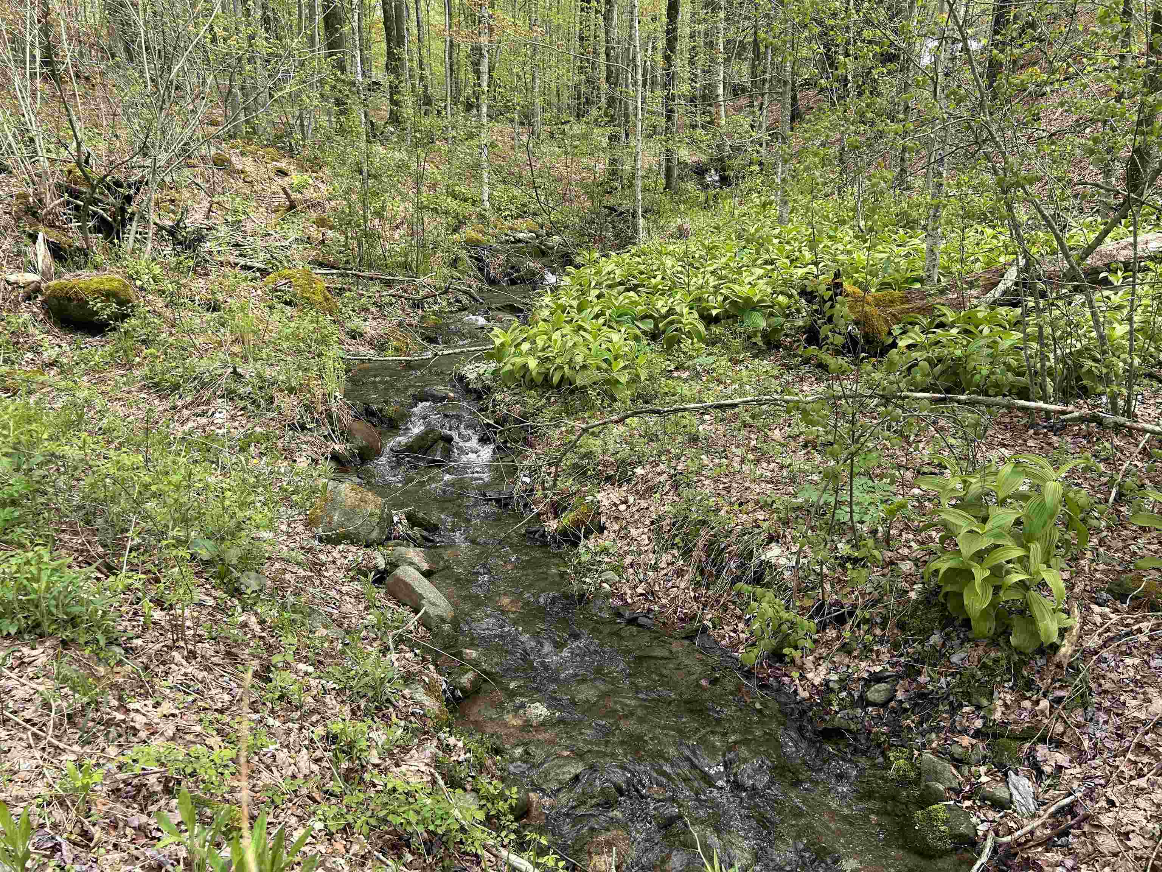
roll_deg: -0.1
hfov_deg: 67.3
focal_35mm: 26
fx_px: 873
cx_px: 581
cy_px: 436
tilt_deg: -15.3
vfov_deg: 53.1
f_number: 1.5
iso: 50
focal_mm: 5.7
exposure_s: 1/1252
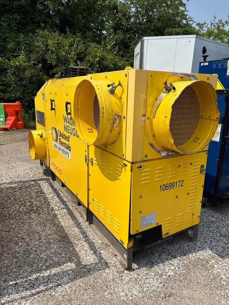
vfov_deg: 67.3
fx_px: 229
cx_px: 114
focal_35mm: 26
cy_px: 152
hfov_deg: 53.1
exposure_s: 1/4950
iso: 50
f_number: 1.6
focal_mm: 5.96
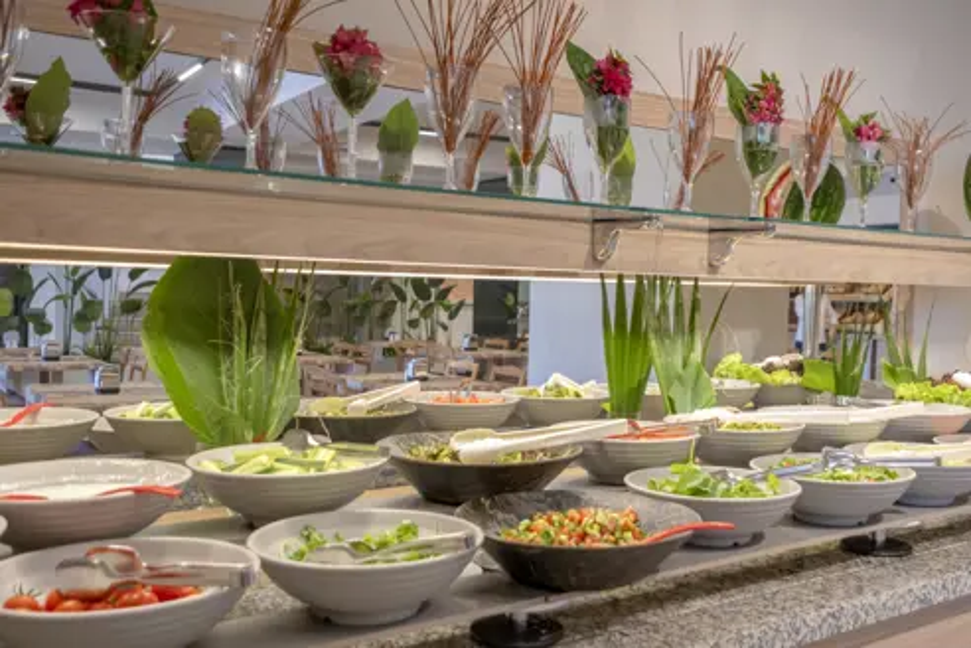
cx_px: 486
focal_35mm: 31
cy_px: 324
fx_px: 836
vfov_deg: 42.3
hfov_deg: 60.3
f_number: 4
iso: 800
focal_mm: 20.9
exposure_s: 1/60
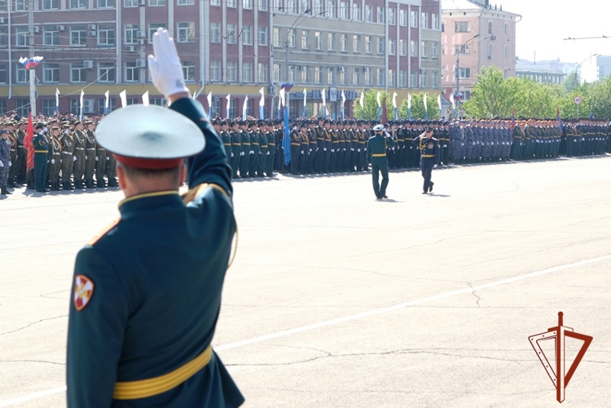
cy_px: 204
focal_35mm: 76
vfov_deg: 17.9
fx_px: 1290
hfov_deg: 26.7
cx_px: 306
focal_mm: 50.5
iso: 160
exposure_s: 1/180
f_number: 5.6
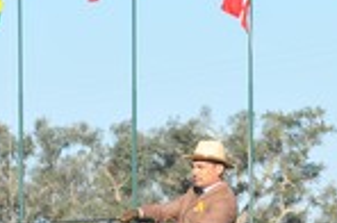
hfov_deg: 4.0
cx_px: 43
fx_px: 4773
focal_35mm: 511
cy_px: 267
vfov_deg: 2.7
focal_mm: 112
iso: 320
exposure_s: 1/800
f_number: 5
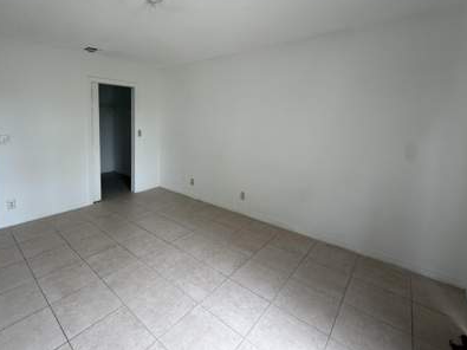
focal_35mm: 17
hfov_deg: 90.2
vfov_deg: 73.9
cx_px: 194
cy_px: 140
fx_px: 229
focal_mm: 2.22
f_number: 2.2
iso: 160
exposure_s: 1/121
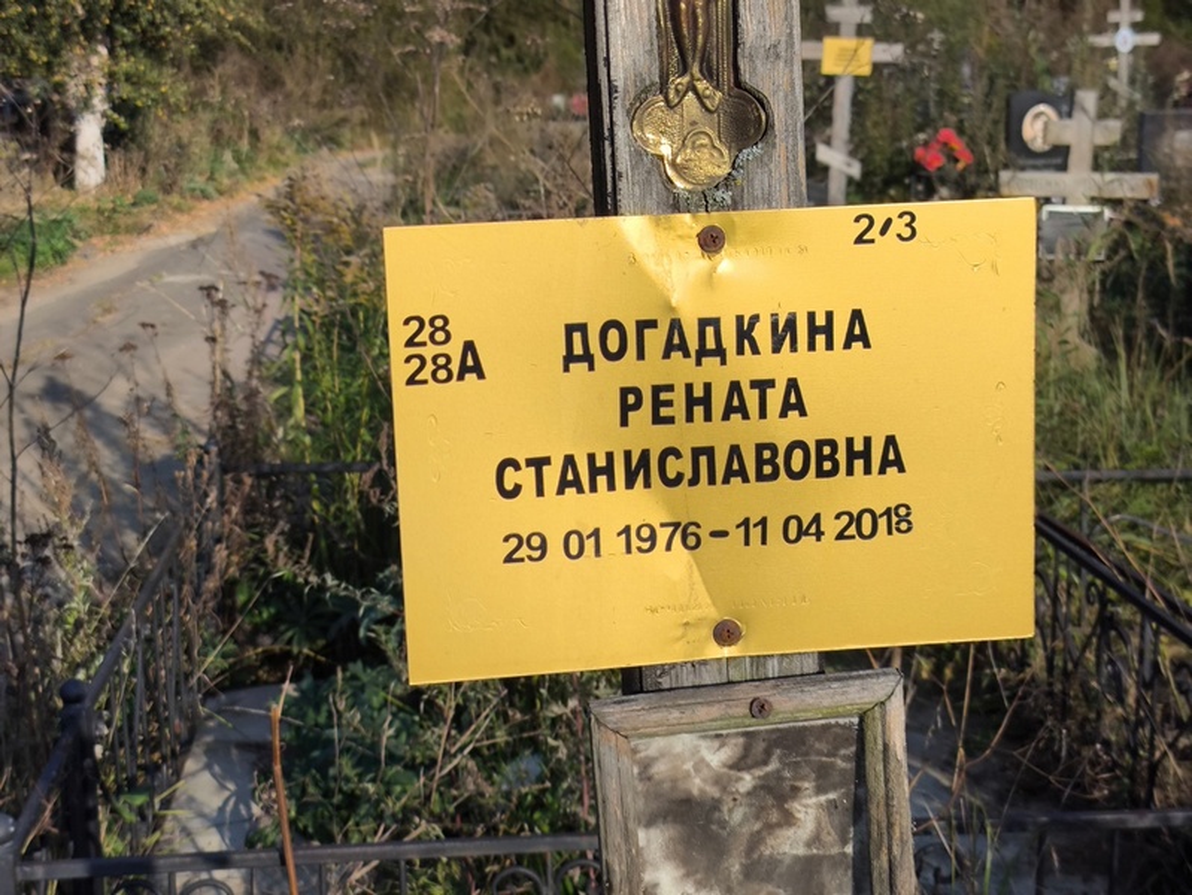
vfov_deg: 29.1
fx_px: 1723
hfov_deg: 38.2
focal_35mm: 50
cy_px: 448
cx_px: 596
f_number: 1.7
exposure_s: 1/1908
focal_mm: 4.71
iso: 50
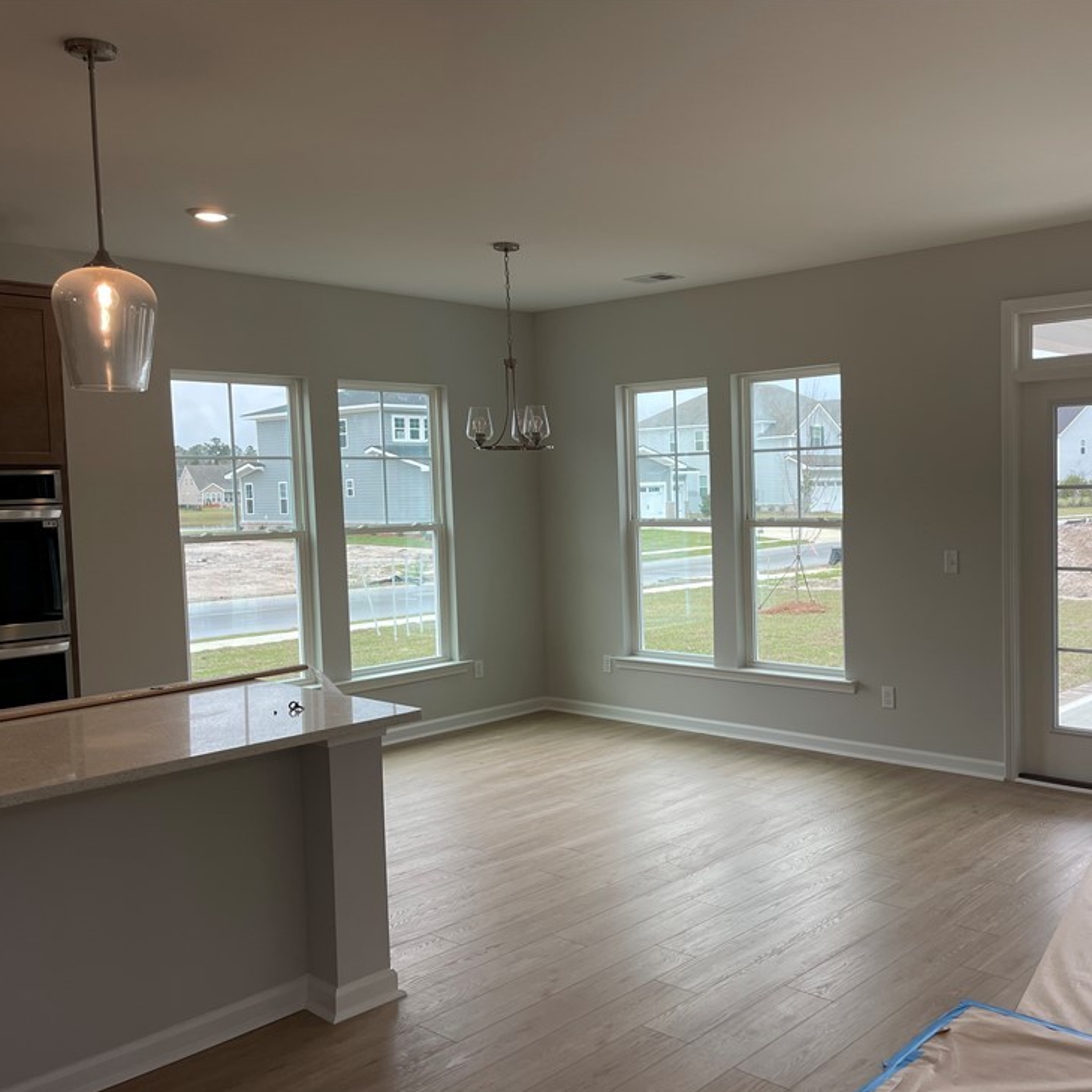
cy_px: 570
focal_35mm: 31
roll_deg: +0.8
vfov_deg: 52.5
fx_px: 1106
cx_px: 733
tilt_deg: -3.1
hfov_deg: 51.5
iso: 32
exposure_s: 1/382
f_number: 1.6
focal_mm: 5.1
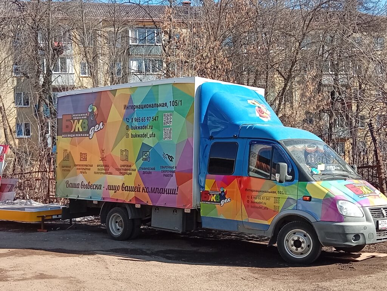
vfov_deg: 28.1
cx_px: 194
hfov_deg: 36.8
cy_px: 146
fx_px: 582
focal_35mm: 52
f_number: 1.8
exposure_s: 1/654
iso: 50
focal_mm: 4.15
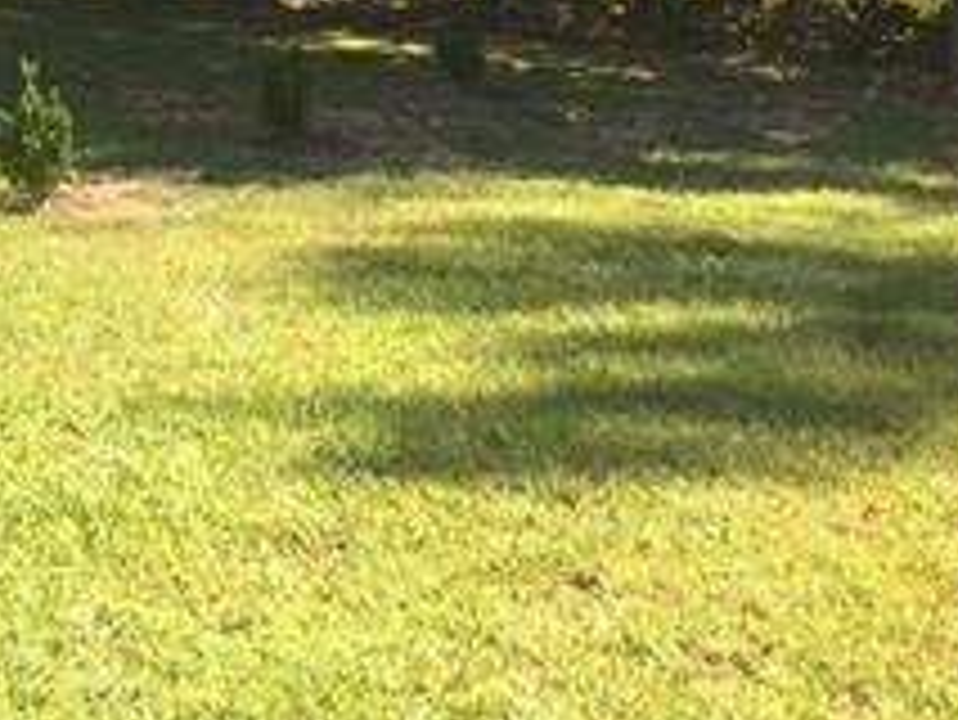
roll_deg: -0.8
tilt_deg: -1.7
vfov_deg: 15.9
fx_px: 2409
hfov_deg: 22.0
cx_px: 90
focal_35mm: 87
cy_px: -274
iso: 32
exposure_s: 1/430
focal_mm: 4.15
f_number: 2.2
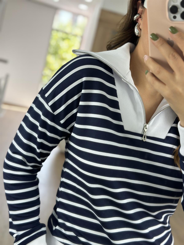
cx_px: 92
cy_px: 122
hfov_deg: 30.3
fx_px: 340
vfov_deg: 39.7
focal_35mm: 48
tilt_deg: -31.3
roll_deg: -9.1
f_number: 1.78
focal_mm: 6.86
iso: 80
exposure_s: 1/211
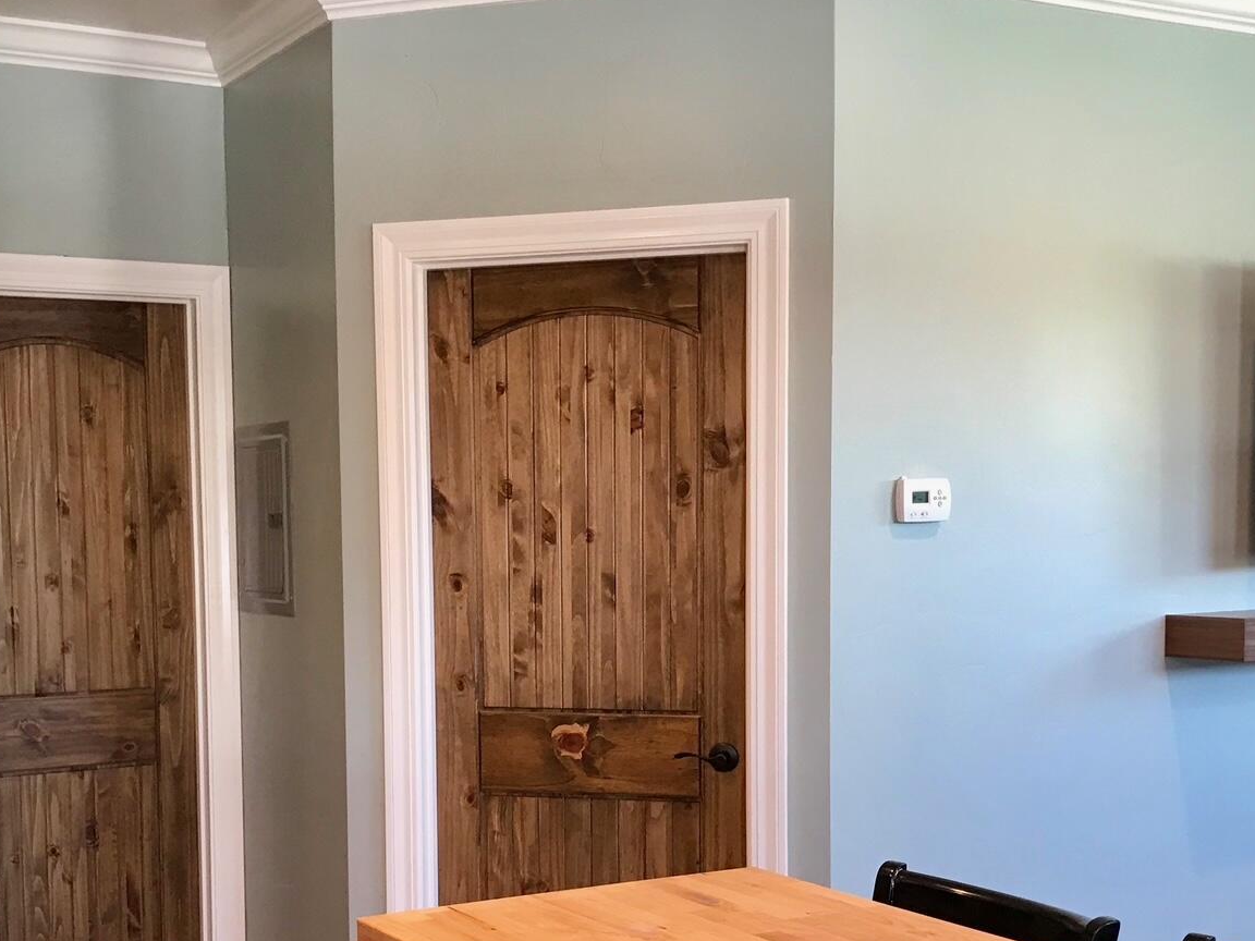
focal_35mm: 49
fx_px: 1776
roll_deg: +0.2
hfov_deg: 38.8
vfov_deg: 29.3
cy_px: 676
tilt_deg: -6.3
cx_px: 526
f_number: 1.8
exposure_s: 1/24
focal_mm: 3.99
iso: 40
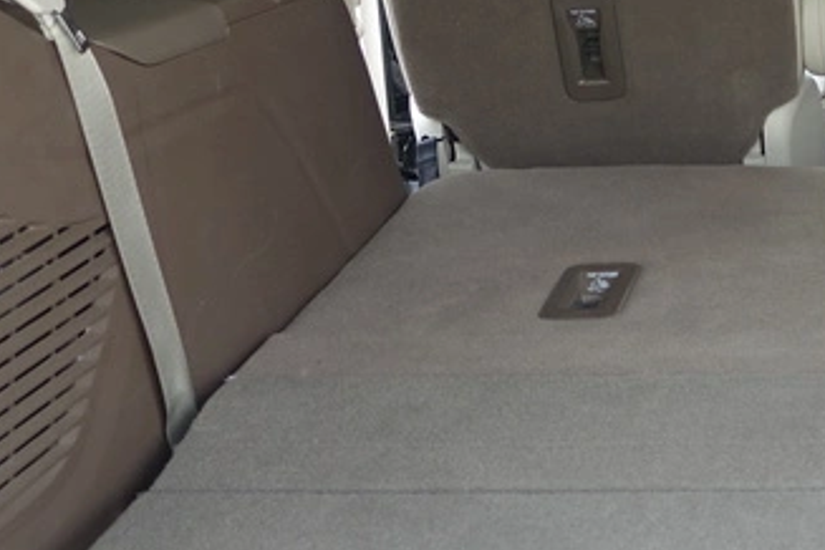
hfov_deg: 25.1
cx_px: 902
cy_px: 179
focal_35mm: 75
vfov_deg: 18.1
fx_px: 1719
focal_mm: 8.8
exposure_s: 1/160
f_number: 4
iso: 125
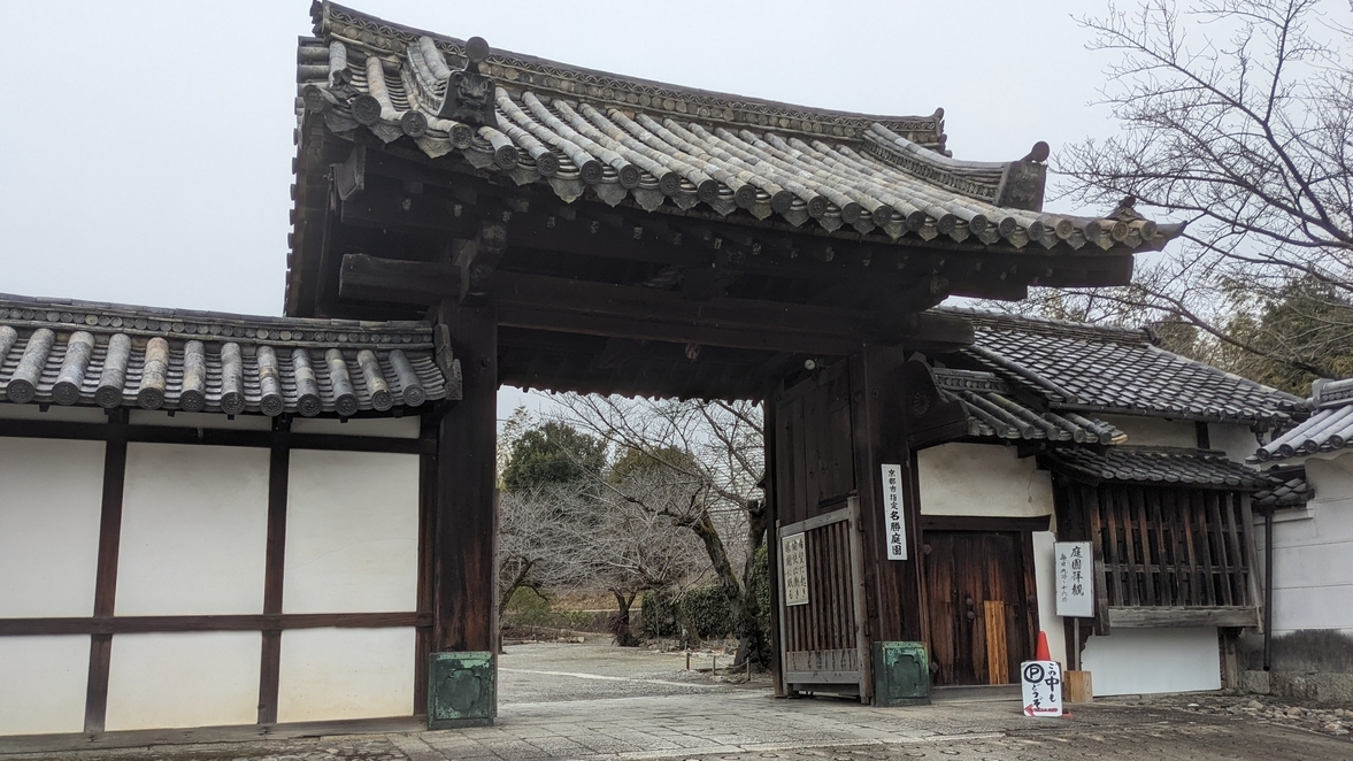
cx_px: 671
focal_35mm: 30
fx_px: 1076
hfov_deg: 64.3
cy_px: 416
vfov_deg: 38.9
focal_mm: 4.38
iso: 58
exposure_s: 1/780
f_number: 1.73
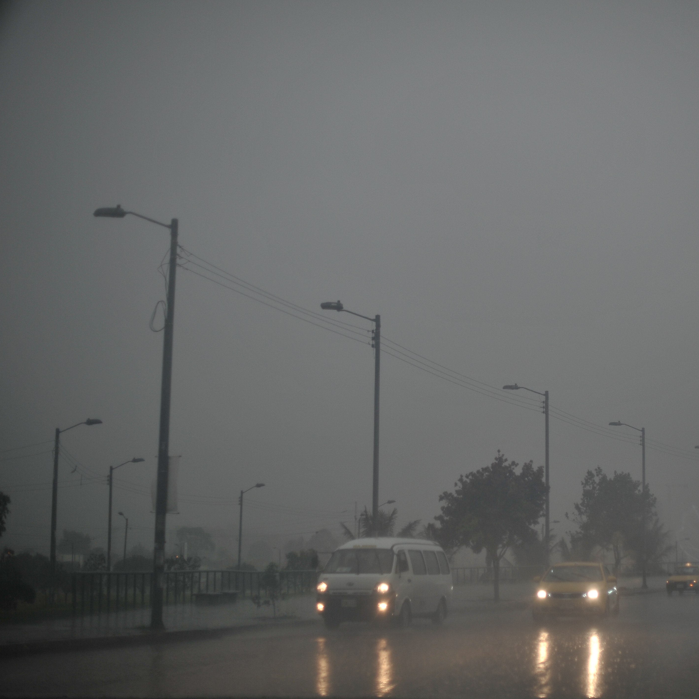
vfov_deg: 26.9
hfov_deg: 26.7
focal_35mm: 64
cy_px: 349
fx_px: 1462
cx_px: 494
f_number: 1.8
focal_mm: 50
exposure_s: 1/1000
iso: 500
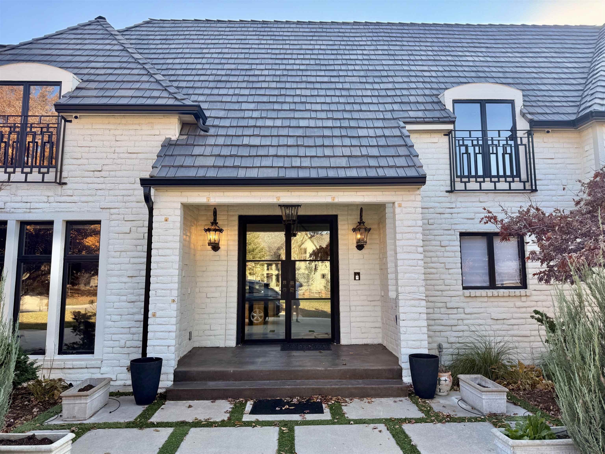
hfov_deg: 71.6
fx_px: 419
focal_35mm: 24
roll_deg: -0.1
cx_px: 302
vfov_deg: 56.8
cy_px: 227
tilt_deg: +7.2
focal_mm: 6.76
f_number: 1.78
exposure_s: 1/722
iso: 80
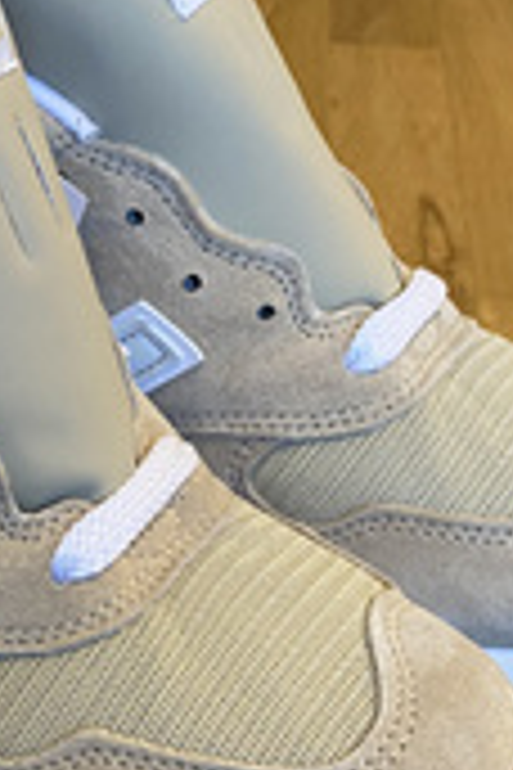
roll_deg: +0.6
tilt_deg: -41.7
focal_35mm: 79
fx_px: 1688
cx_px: 20
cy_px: 824
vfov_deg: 24.2
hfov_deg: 17.0
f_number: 1.8
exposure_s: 1/50
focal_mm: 4.25
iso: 200
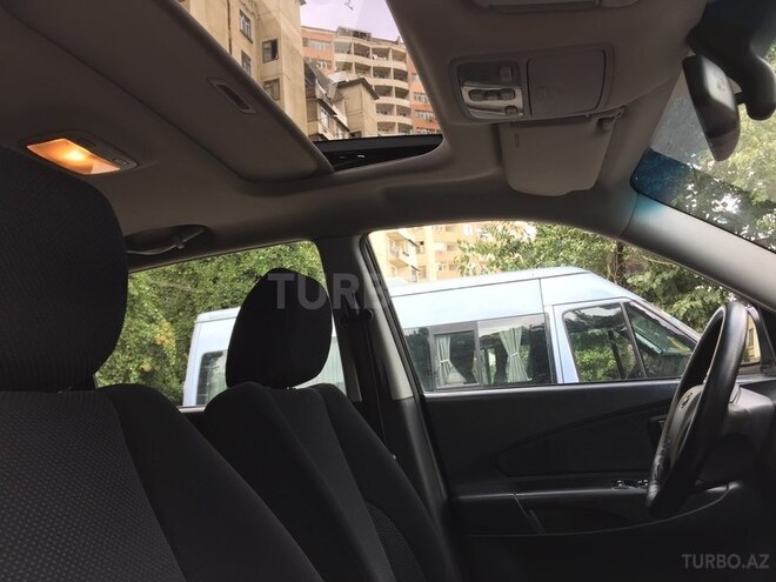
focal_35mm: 29
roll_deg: +3.9
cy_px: 291
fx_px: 650
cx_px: 388
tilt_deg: +13.0
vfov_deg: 48.2
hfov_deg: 61.7
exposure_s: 1/50
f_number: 2.2
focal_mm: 4.15
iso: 32
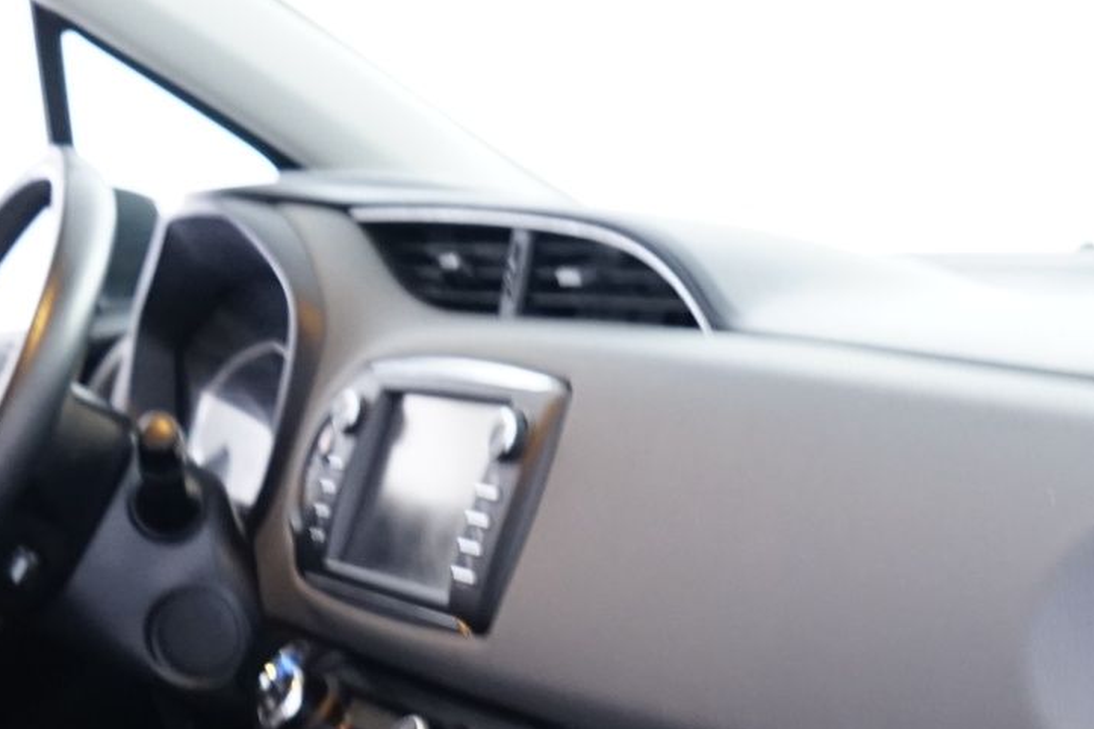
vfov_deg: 16.0
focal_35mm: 83
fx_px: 2522
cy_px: 811
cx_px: -6
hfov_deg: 23.4
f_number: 4
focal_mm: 24
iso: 1600
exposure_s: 1/6
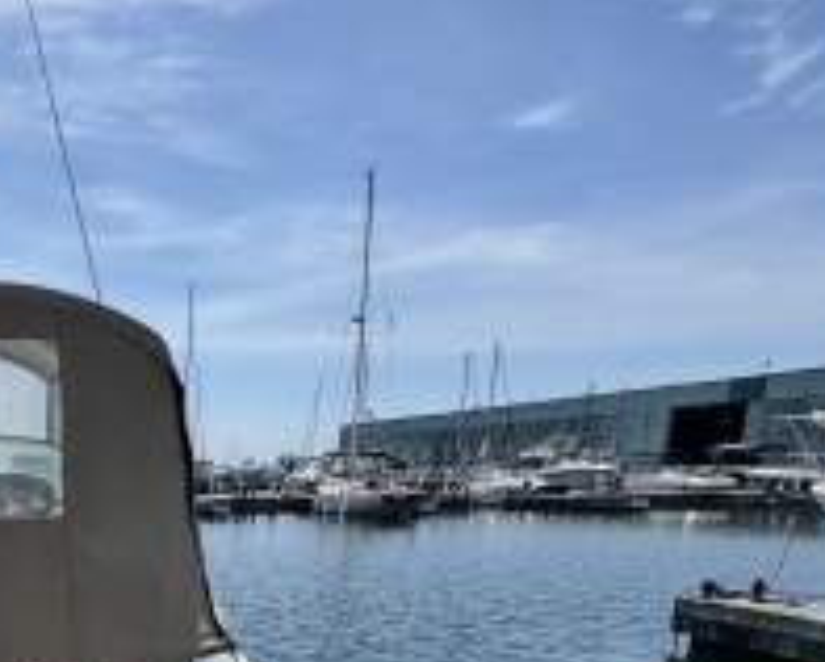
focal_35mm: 37
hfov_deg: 40.0
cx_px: -77
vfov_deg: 35.5
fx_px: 904
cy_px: 691
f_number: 2.2
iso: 40
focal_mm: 2.22
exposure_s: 1/2985
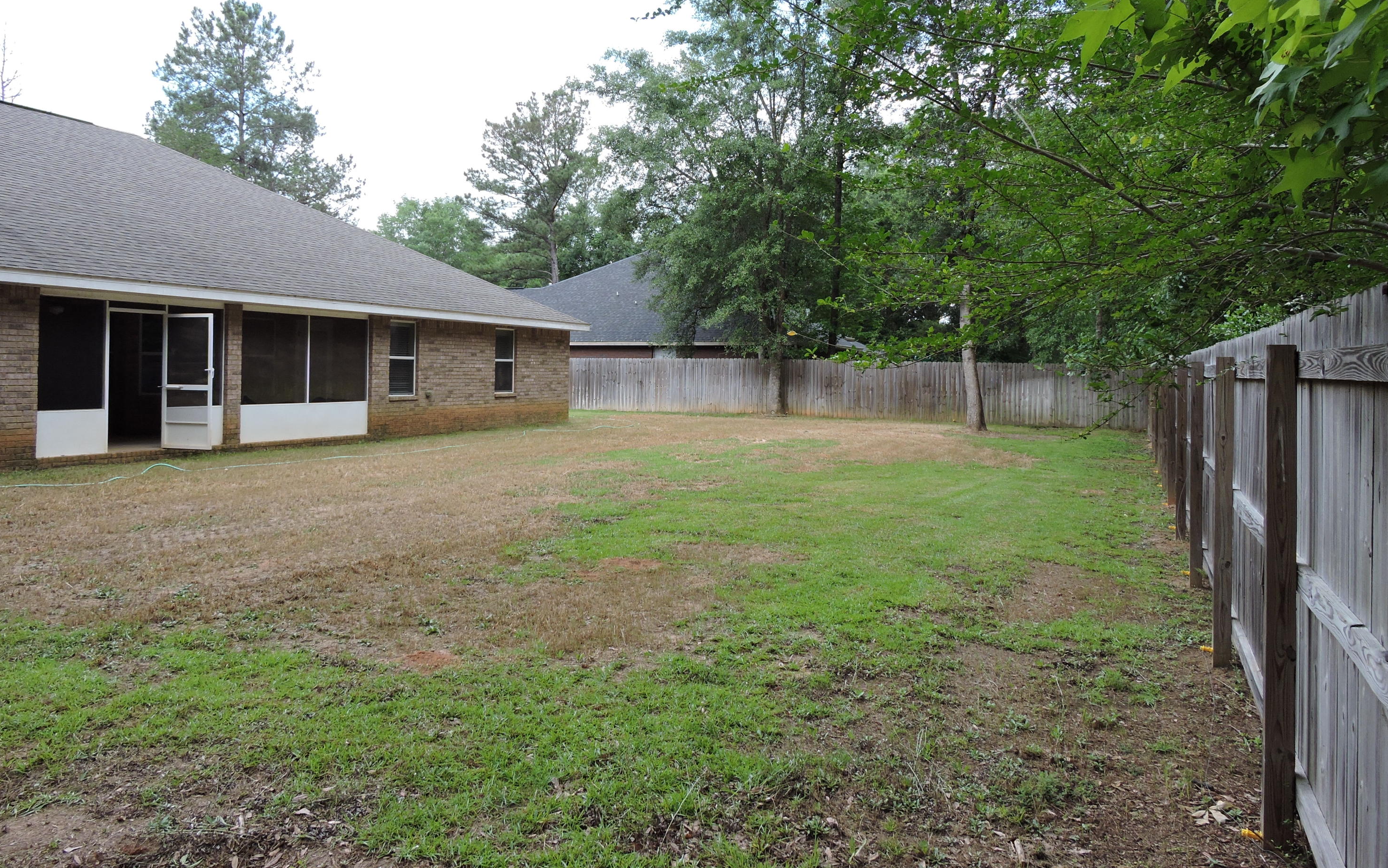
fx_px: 984
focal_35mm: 26
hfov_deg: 70.4
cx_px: 692
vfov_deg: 47.4
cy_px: 359
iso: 100
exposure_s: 1/200
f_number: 3.3
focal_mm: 4.3
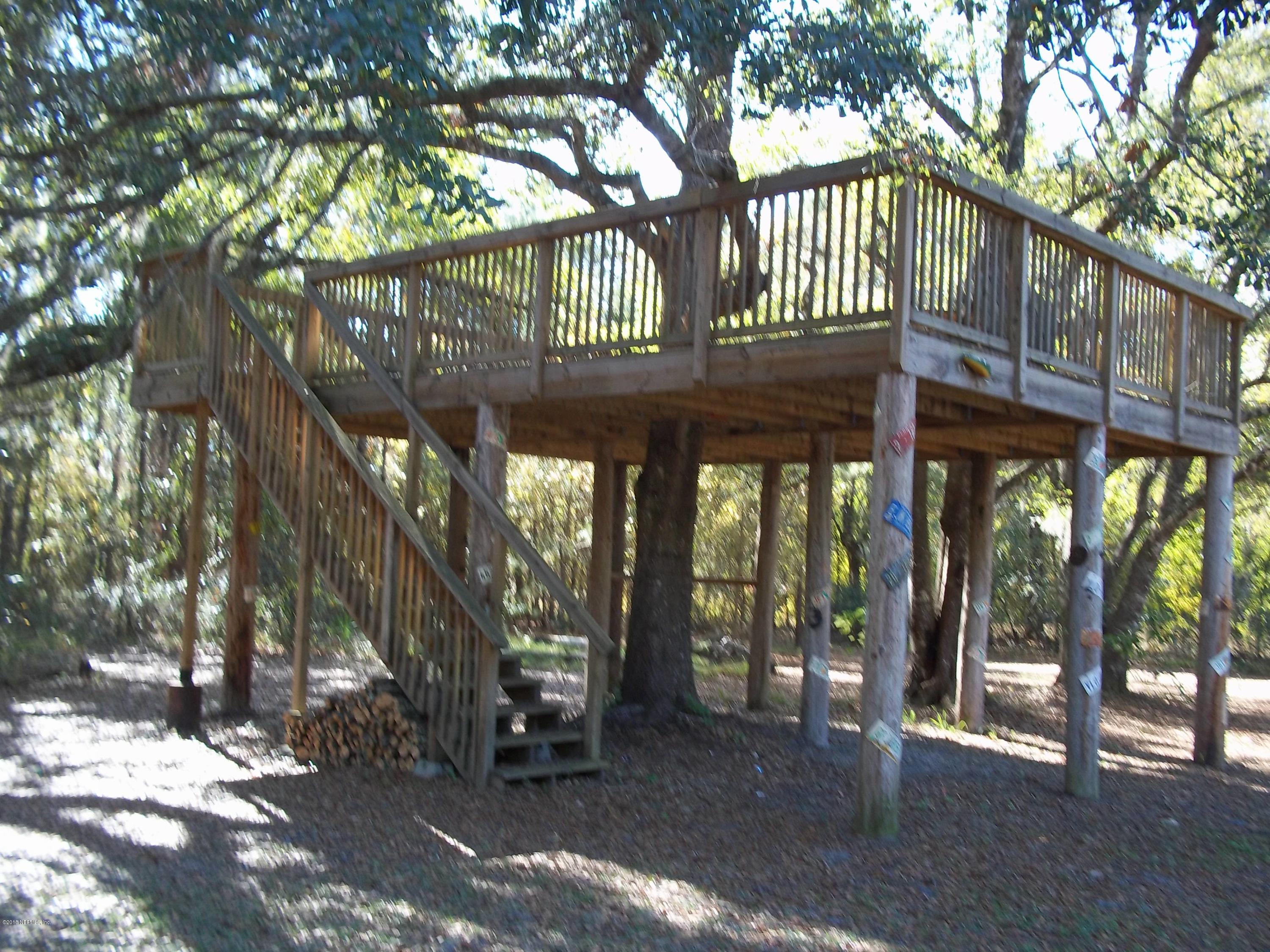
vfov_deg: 39.7
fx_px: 1321
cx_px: 635
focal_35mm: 36
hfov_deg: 51.4
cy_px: 476
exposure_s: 1/60
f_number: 3.1
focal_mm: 6.5
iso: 80
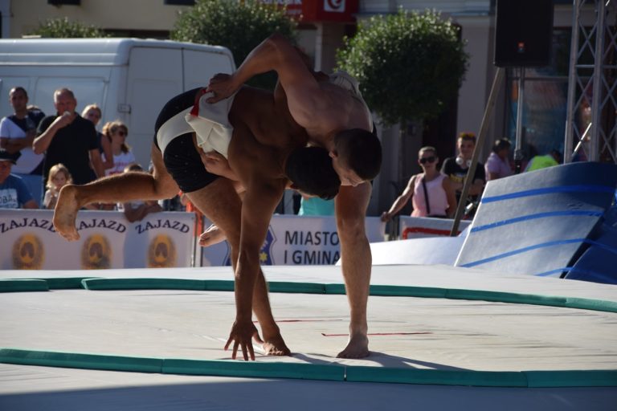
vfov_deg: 8.7
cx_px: 308
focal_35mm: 158
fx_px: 2699
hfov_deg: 13.0
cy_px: 206
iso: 400
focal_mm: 105
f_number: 5.6
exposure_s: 1/1600
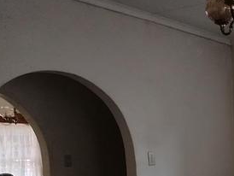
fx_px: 474
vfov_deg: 20.3
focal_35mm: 70
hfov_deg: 24.2
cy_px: 179
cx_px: 307
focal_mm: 5.25
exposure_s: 1/50
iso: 3297
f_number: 1.75
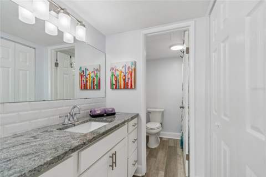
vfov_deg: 77.2
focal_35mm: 15
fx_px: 111
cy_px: 88
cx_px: 133
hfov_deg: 100.4
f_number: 4.5
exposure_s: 1/40
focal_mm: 10
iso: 100
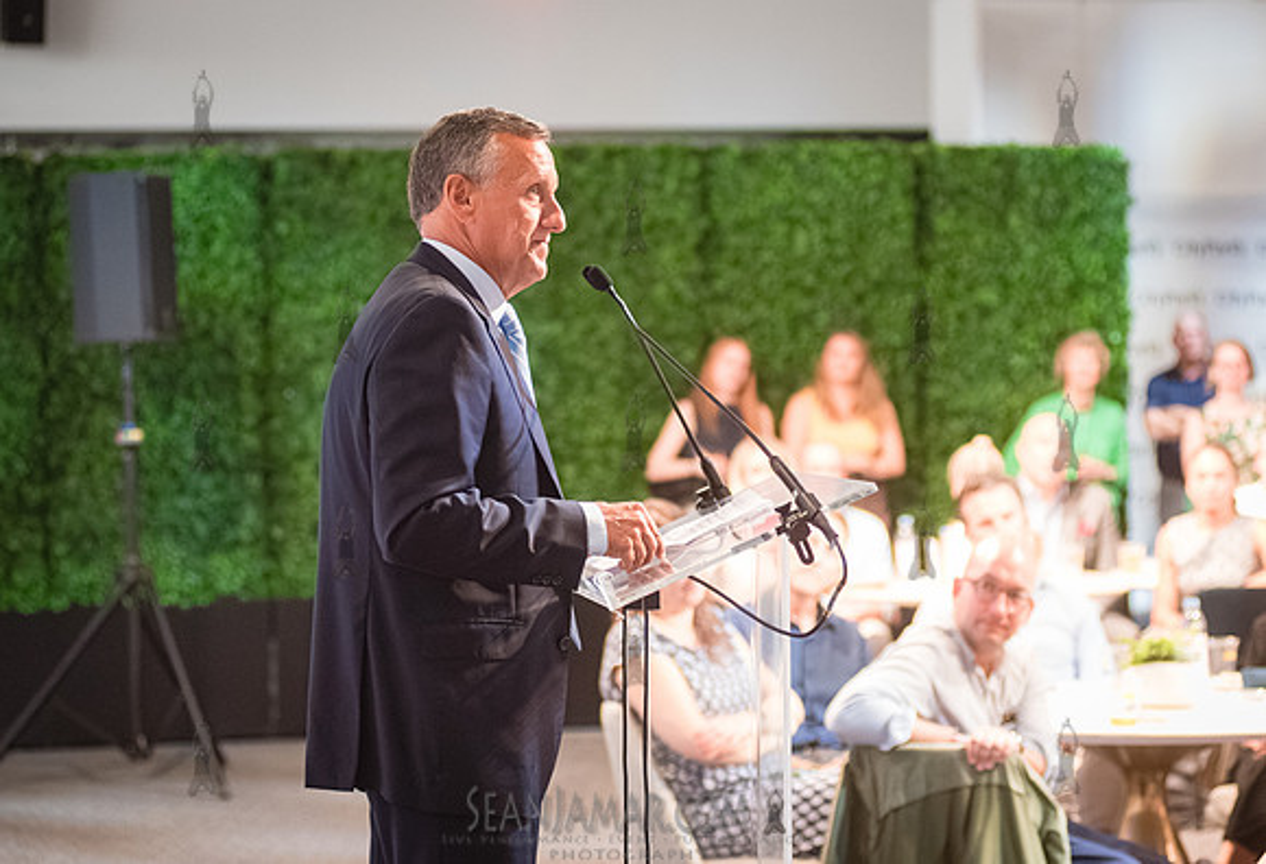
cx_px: 633
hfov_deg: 20.7
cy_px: 371
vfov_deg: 14.2
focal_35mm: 98
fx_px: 3465
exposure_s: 1/160
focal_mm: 80
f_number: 2.8
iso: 6400
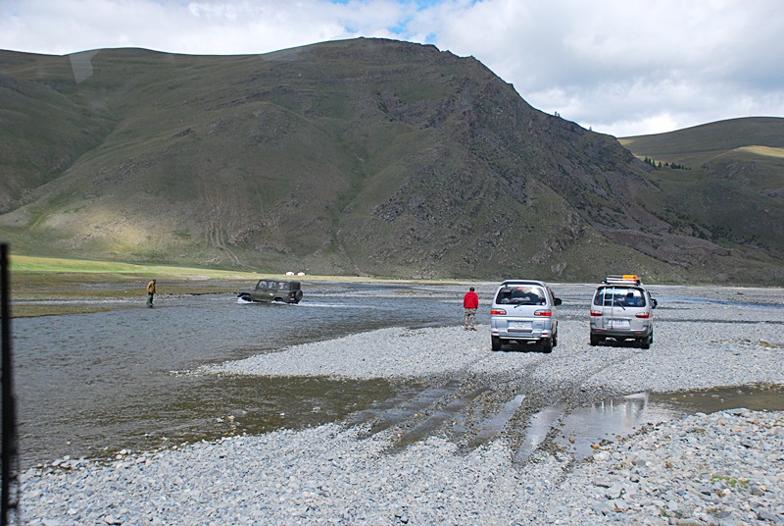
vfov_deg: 29.0
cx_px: 392
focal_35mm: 46
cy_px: 263
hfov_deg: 42.3
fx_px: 1014
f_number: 5.6
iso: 400
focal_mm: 31
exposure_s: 1/1000
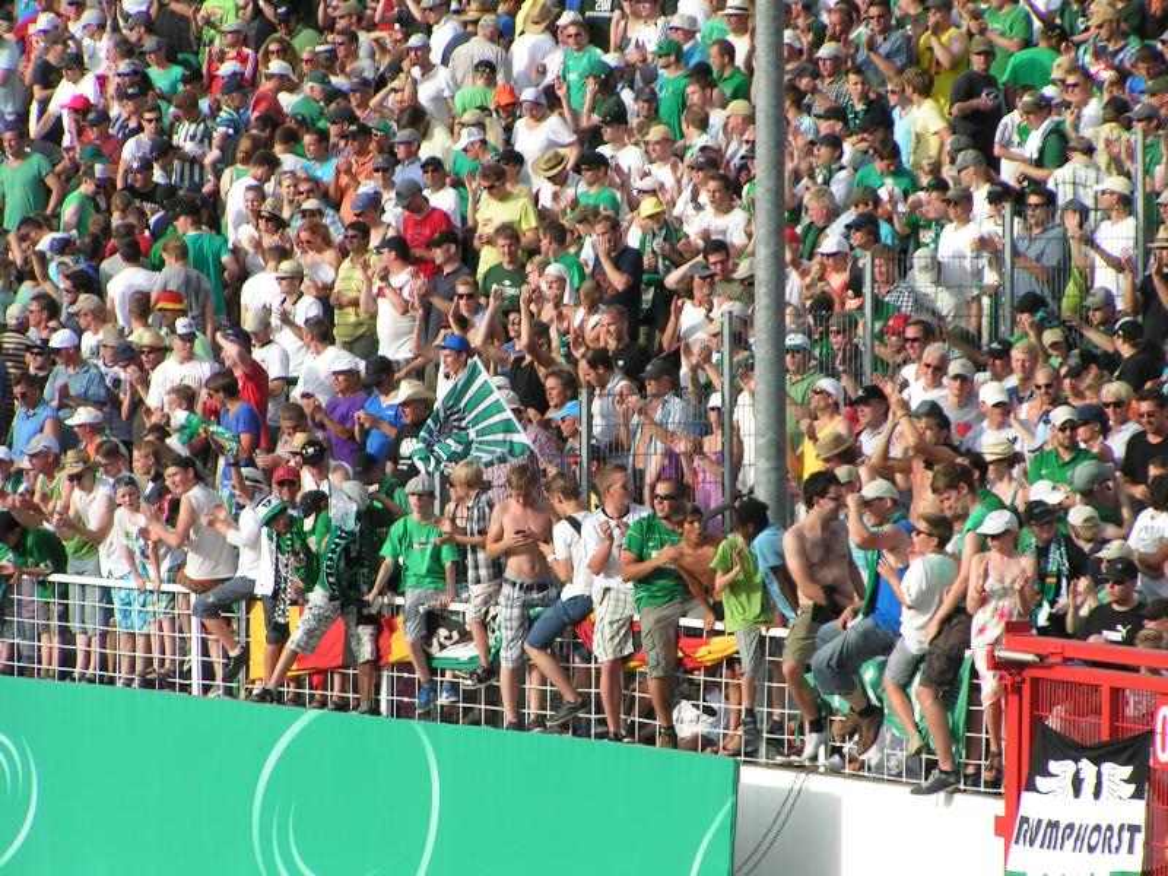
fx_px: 8334
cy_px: 438
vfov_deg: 6.0
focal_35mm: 247
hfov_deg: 8.0
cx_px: 584
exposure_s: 1/500
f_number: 5
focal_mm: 37.8
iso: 50
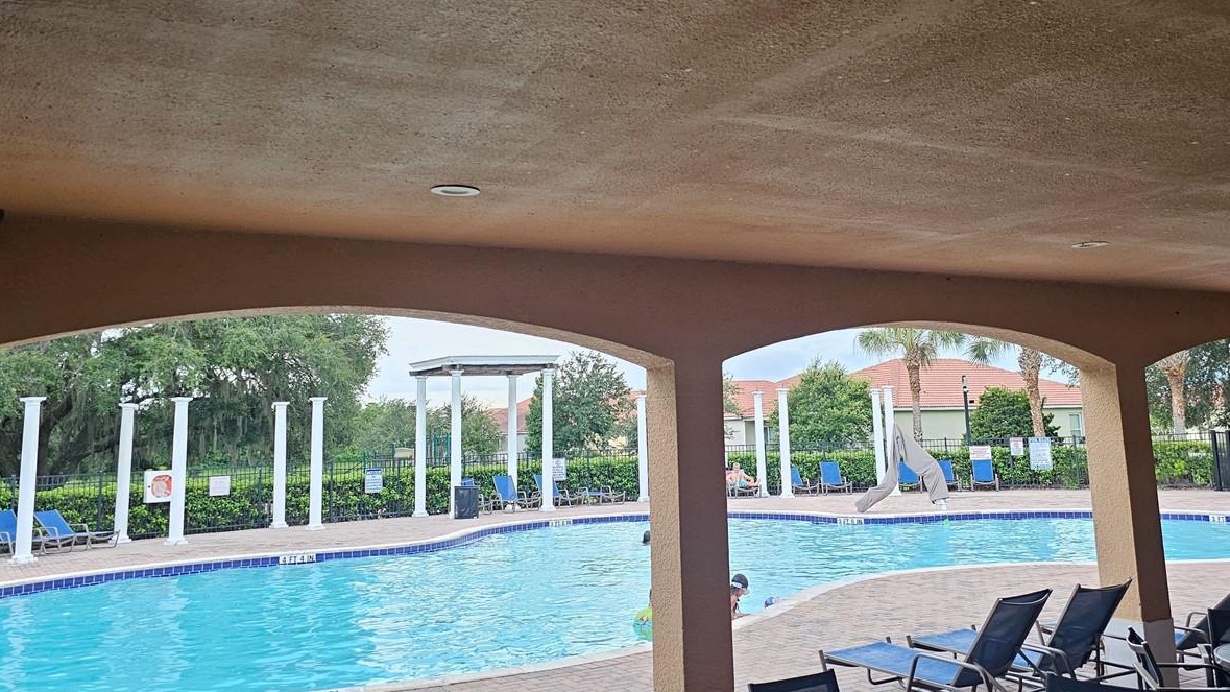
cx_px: 689
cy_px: 249
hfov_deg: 57.9
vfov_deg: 34.4
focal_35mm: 34
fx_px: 1109
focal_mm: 6.3
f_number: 1.7
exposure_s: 1/180
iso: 50
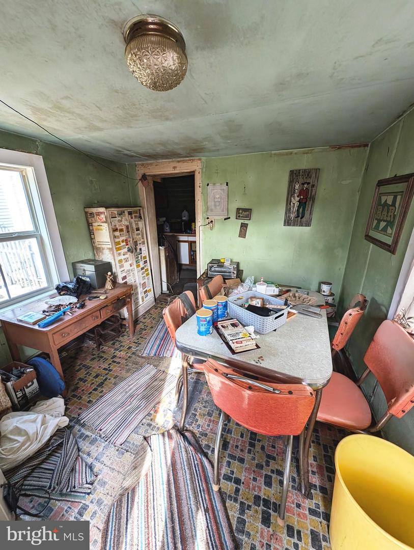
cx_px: 207
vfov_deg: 110.5
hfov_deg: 94.6
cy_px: 275
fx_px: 191
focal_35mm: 12
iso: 34
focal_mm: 2.23
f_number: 1.95
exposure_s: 1/135
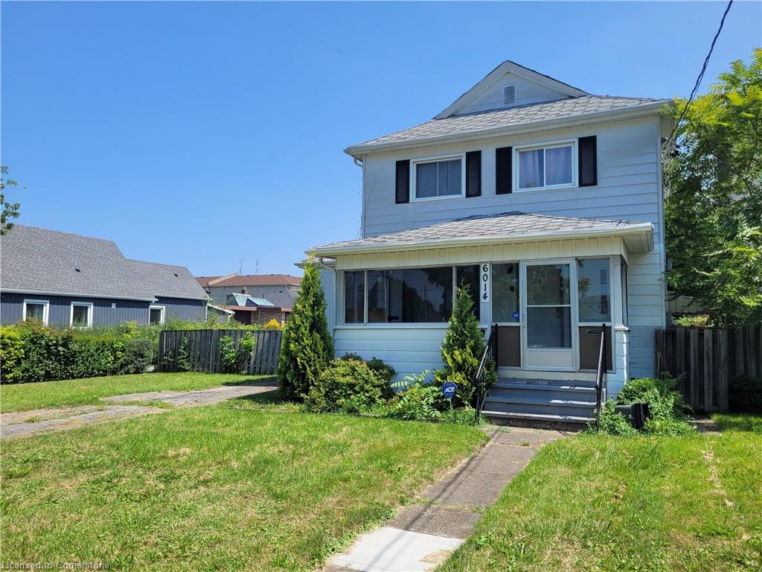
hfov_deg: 67.3
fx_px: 572
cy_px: 286
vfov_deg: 53.1
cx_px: 381
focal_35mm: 26
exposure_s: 1/1632
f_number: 1.8
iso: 40
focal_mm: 5.4
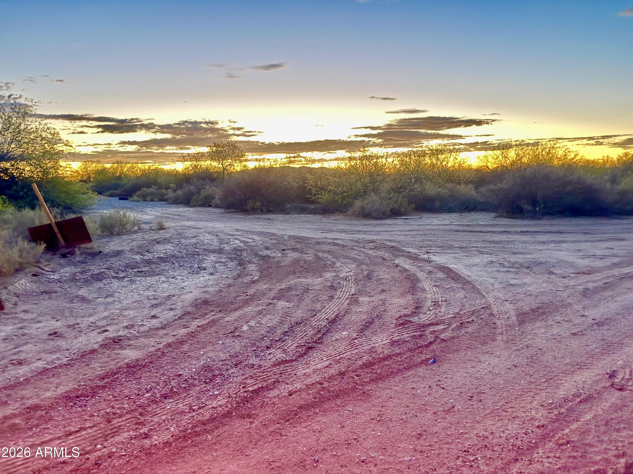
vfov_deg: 56.8
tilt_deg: -8.0
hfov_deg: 71.6
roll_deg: +0.6
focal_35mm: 24
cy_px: 237
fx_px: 439
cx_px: 316
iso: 1600
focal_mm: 6.76
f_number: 1.78
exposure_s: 1/19
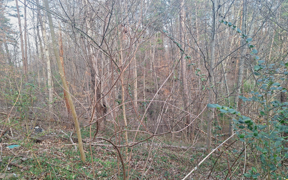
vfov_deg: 49.1
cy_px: 103
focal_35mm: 25
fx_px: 196
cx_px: 144
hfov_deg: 72.6
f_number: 1.8
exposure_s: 1/167
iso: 40
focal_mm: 5.54
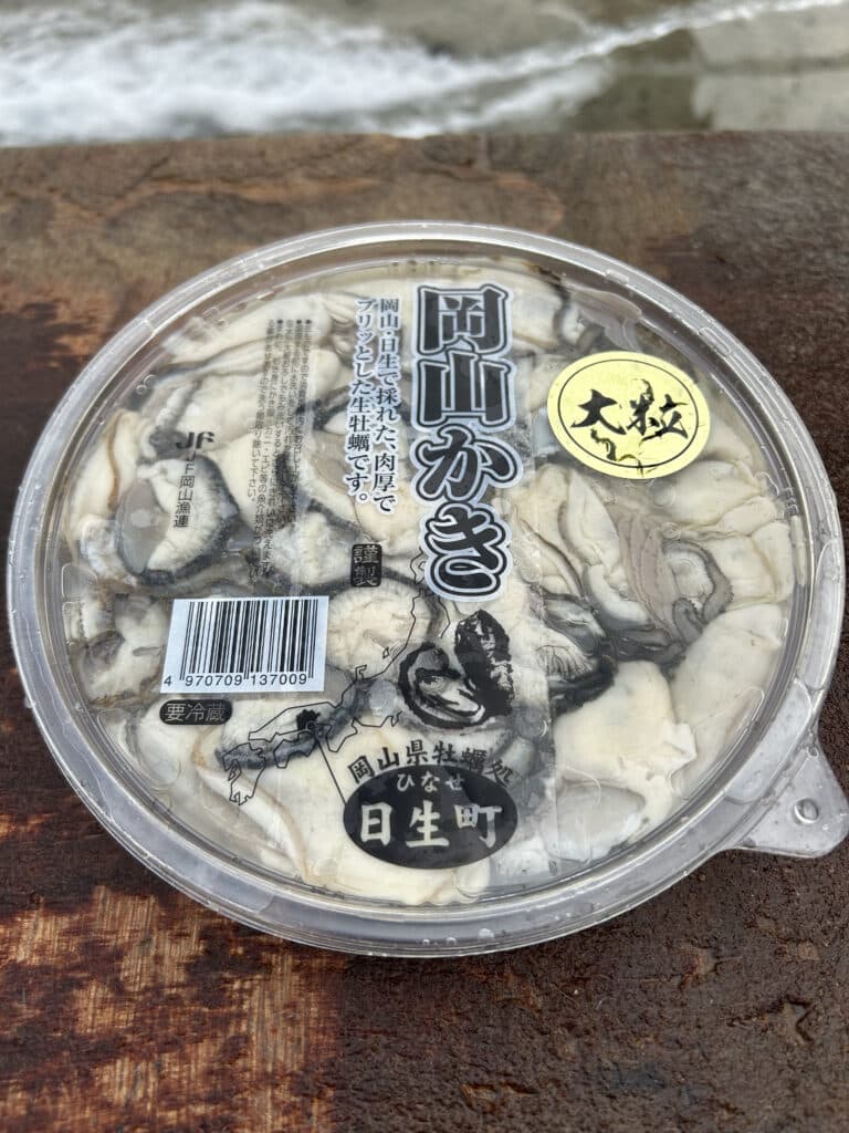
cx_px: 424
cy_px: 566
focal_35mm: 26
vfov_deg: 67.3
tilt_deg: -56.9
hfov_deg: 53.1
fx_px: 850
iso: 50
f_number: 1.5
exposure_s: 1/1698
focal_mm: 5.7
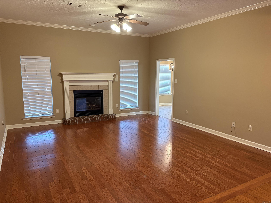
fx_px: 204
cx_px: 136
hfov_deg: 67.3
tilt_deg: -7.5
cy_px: 102
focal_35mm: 26
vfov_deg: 53.1
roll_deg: -0.2
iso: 250
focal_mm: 5.96
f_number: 1.6
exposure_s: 1/60
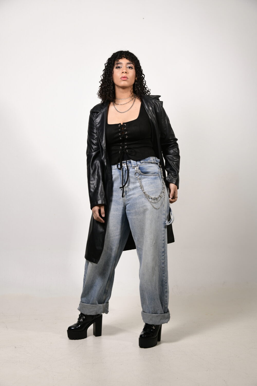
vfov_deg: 39.6
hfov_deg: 27.0
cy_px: 193
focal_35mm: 50
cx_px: 128
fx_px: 535
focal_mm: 50
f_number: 6.3
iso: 125
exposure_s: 1/125
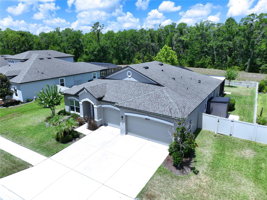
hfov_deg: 71.6
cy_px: 100
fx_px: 185
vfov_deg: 56.8
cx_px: 134
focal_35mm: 24
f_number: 3.2
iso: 100
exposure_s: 1/320
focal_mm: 12.29
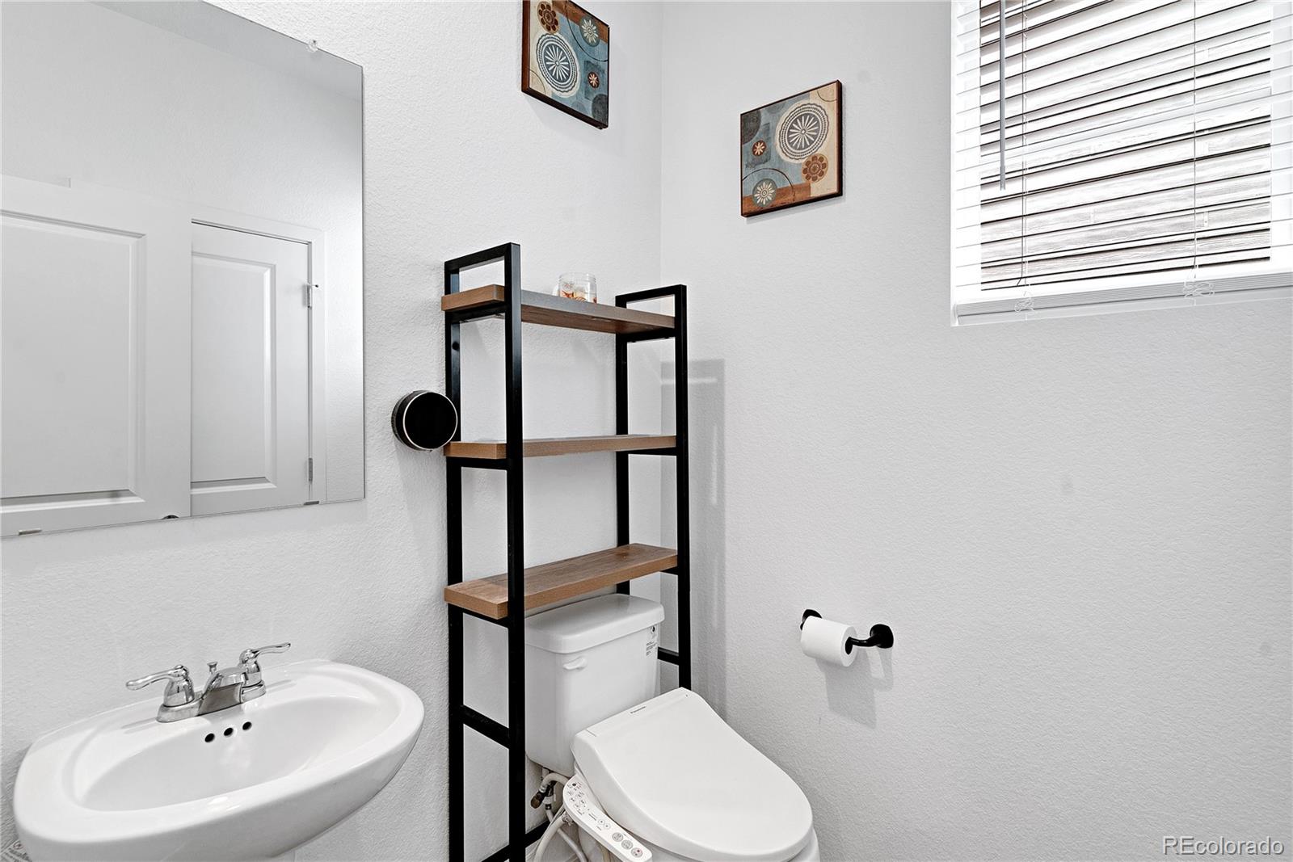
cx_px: 646
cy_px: 431
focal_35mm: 17
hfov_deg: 93.3
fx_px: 611
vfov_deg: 70.5
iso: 200
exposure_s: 1/8
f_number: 8
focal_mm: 17
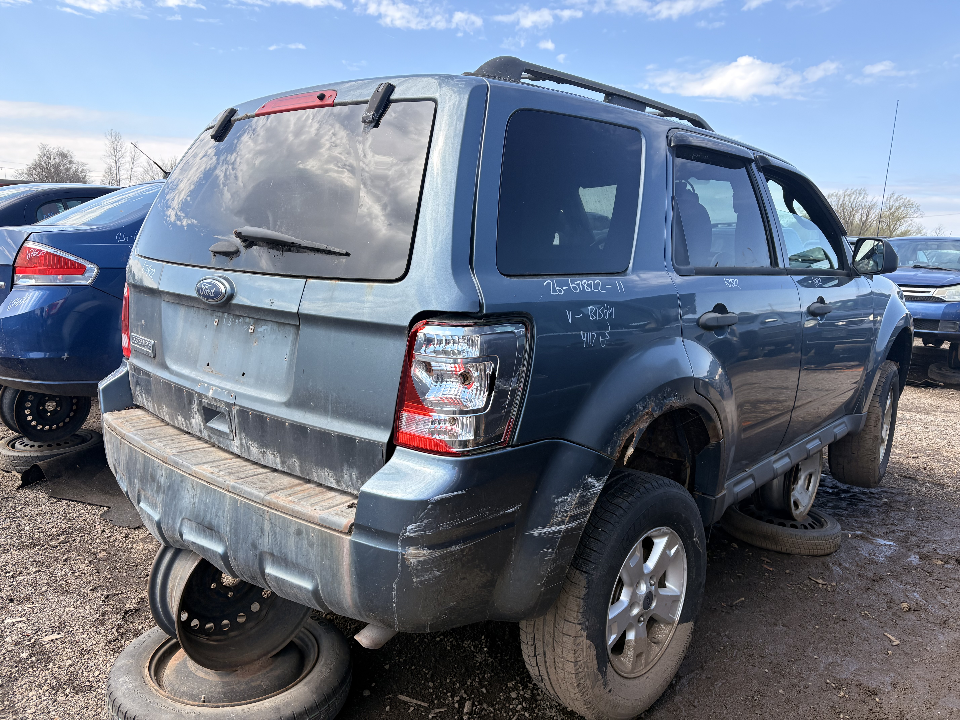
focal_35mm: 26
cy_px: 360
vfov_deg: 53.1
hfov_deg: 67.3
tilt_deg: -8.8
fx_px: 721
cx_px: 480
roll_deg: -2.9
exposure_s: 1/1263
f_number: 1.6
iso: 64
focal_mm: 5.96
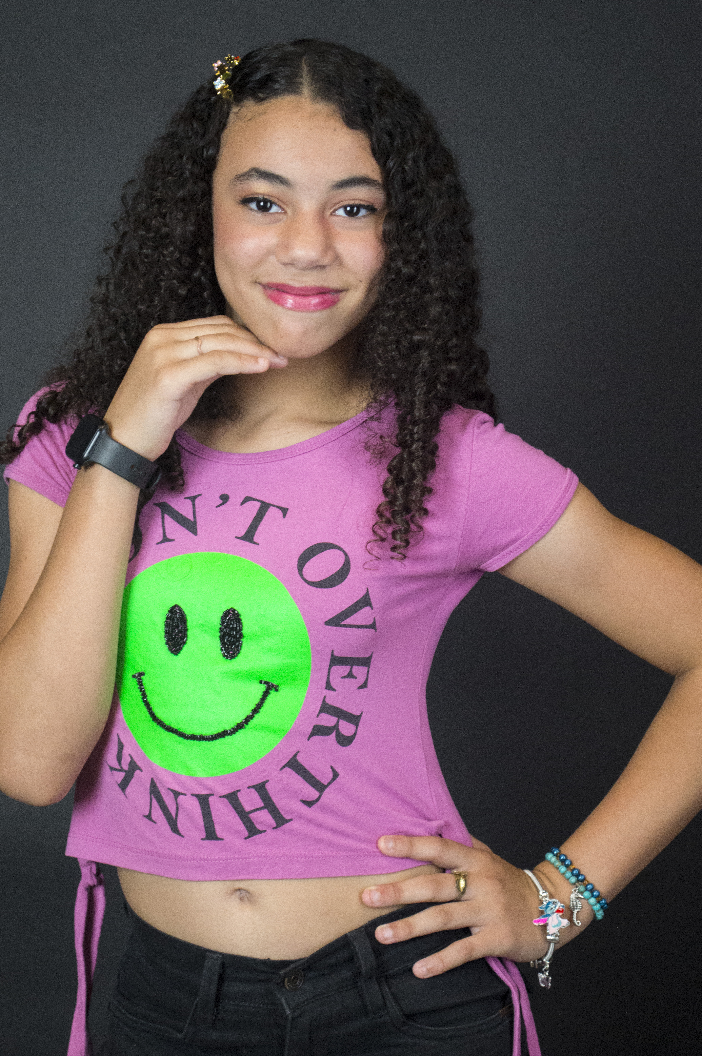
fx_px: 2579
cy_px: 558
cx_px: 331
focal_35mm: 88
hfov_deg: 15.5
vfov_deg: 23.1
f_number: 5.6
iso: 3200
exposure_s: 1/125
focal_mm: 52
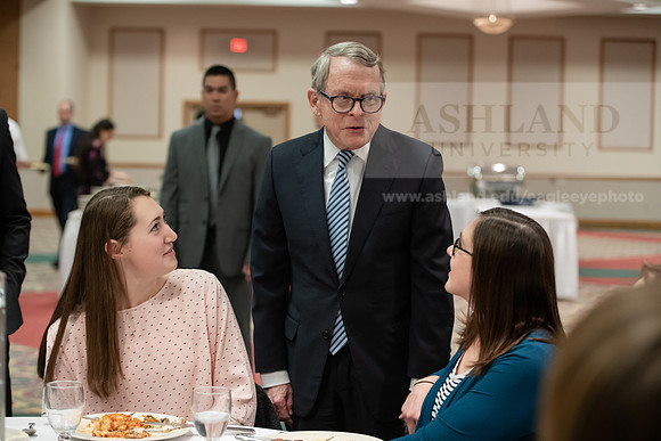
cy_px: 220
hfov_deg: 28.8
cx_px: 330
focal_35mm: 70
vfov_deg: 19.5
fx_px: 1286
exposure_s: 1/200
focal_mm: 70
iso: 3200
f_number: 3.5
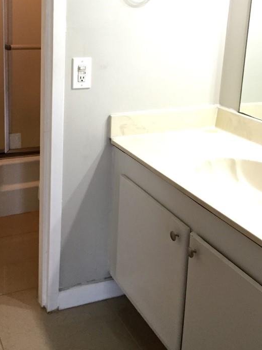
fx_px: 434
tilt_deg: -14.6
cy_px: 101
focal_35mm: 43
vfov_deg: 42.9
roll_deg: -1.8
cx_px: 88
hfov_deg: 33.3
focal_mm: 4.15
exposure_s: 1/30
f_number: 2.2
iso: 200
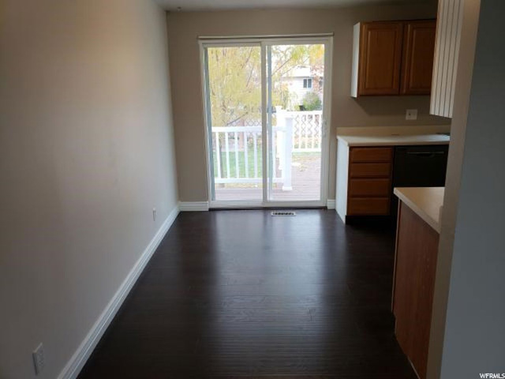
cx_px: 252
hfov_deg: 67.3
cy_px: 190
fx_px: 379
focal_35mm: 26
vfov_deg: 53.1
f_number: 2.4
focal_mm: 4.3
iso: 80
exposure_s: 1/60
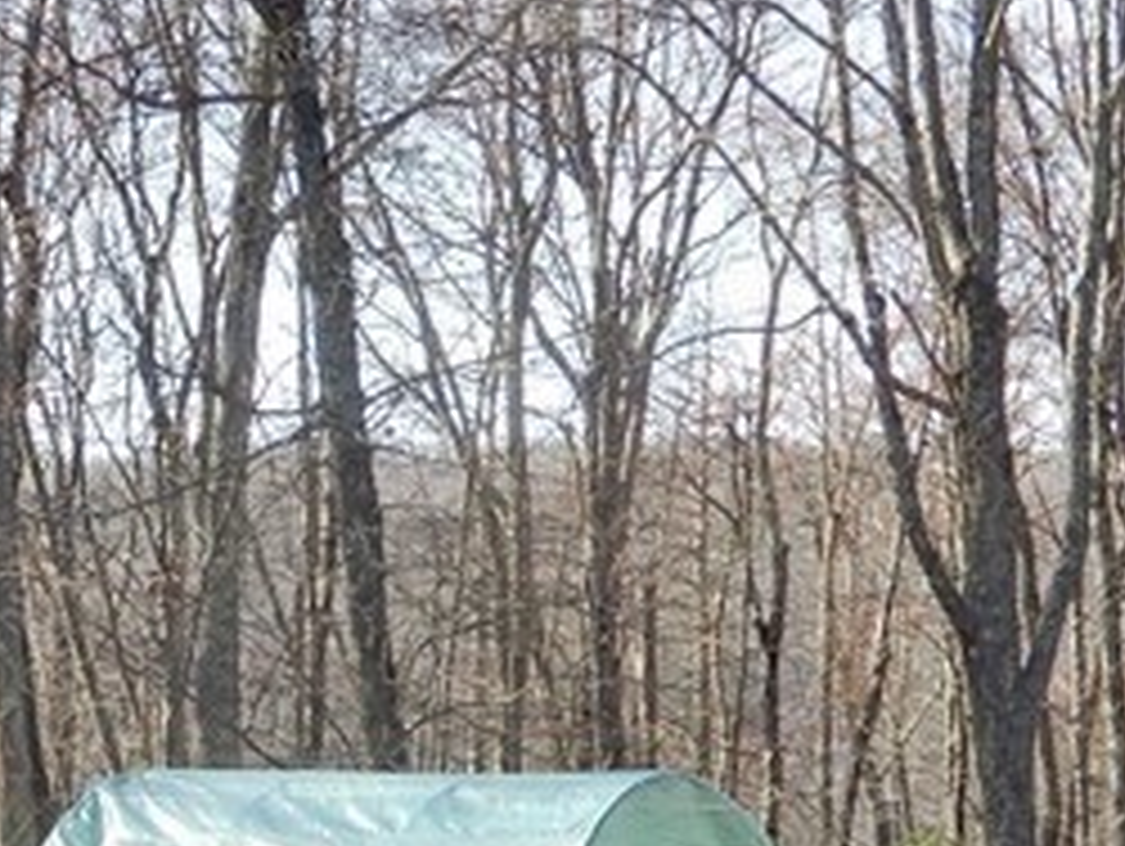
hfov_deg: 10.7
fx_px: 5986
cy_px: 1224
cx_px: 72
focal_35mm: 184
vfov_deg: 7.9
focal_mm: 8
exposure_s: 1/160
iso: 80
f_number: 4
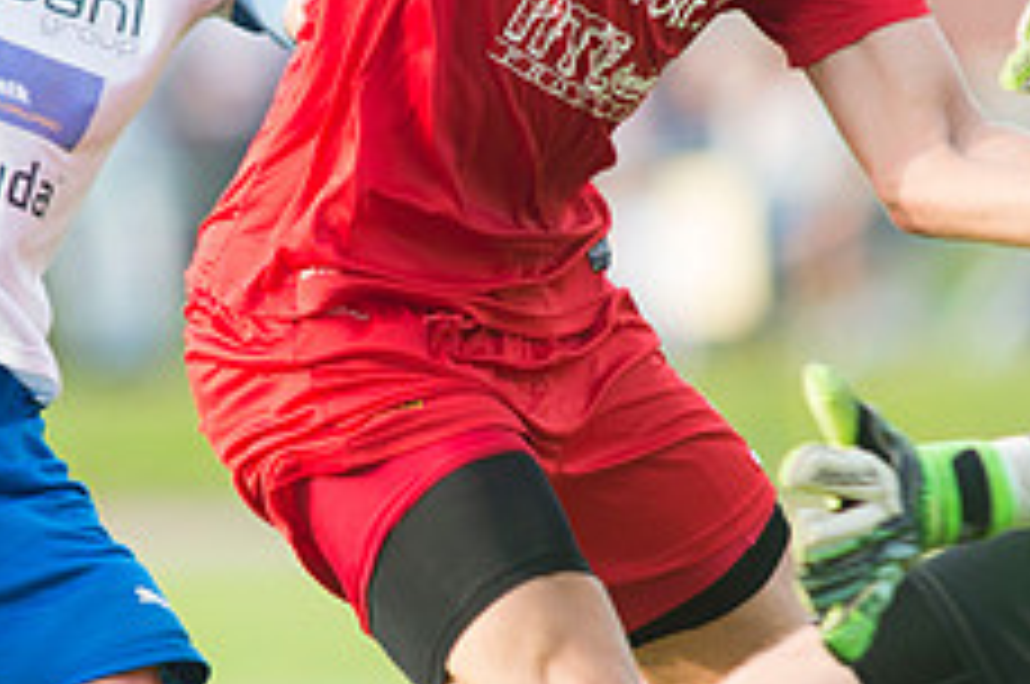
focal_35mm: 1064
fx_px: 30399
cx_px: 306
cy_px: 418
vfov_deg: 1.3
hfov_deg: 1.9
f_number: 4
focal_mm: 420
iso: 1800
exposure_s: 1/1250
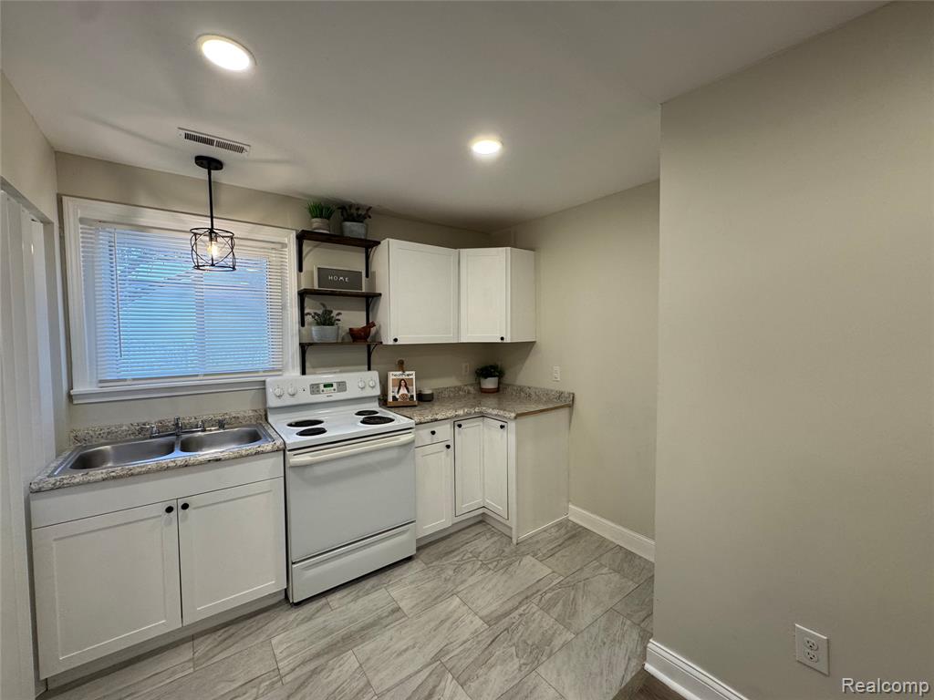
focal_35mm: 14
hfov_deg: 102.1
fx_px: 378
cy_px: 350
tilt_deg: -2.3
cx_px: 467
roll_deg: +1.0
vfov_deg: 85.7
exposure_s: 1/120
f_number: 2.2
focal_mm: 2.22
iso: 160
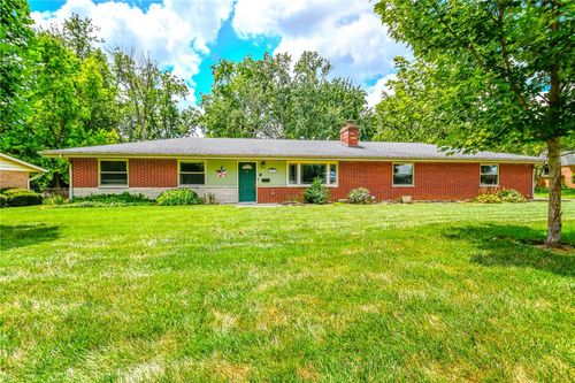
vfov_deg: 77.3
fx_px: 239
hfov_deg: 100.4
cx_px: 288
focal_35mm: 15
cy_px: 192
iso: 110
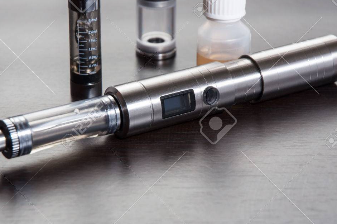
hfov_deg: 14.2
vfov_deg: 9.4
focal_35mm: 145
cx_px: 149
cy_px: 110
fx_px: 1356
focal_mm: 70
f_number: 6.3
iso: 200
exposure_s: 1/30
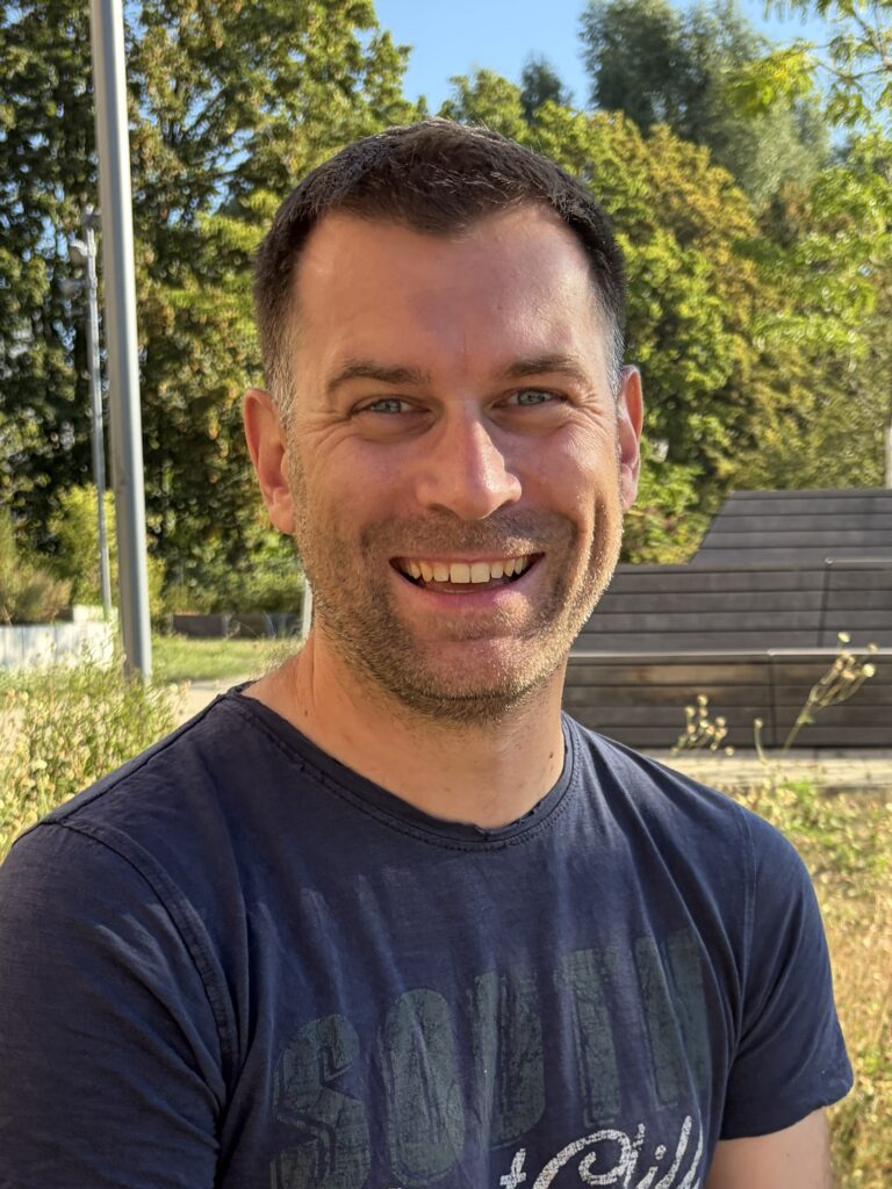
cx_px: 446
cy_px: 594
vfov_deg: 67.3
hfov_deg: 53.1
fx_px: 893
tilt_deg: -9.7
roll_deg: +1.2
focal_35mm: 26
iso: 64
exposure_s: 1/1217
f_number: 1.6
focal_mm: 5.96
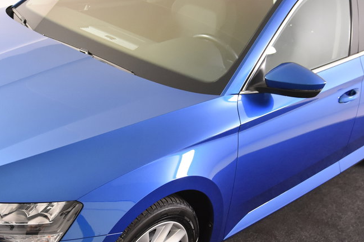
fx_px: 657
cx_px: 131
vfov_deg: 20.9
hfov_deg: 30.8
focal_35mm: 65
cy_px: 142
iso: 1600
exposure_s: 1/50
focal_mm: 22
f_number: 3.5
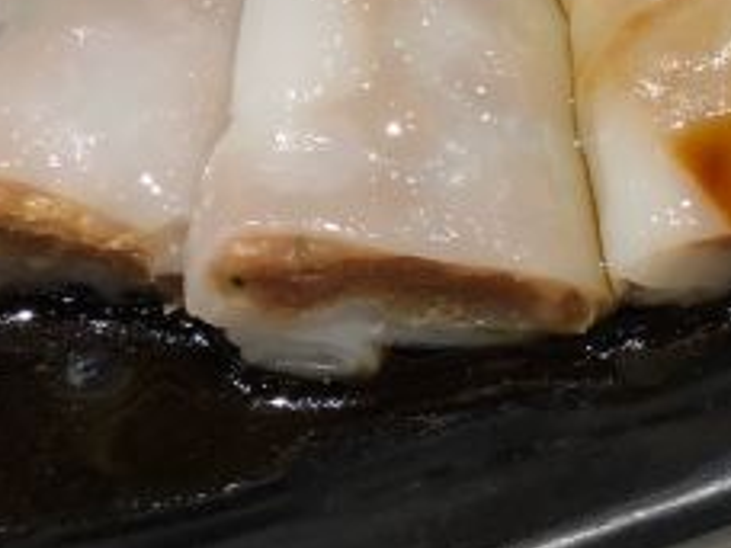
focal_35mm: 89
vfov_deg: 16.2
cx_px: 901
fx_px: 1879
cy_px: -30
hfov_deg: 20.4
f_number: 1.8
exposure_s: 1/33
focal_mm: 3.99
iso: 32
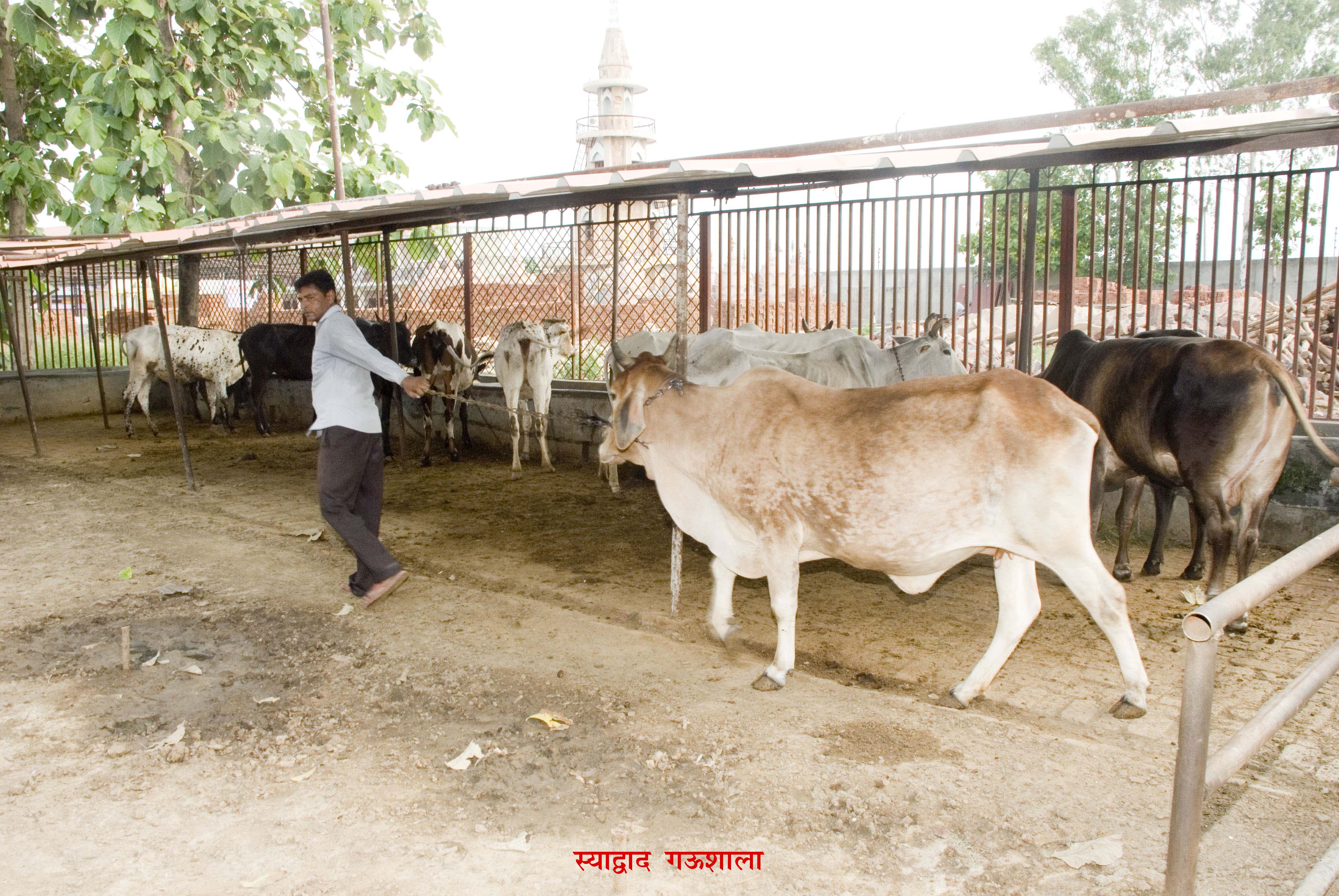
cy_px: 448
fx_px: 1117
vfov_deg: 43.7
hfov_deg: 61.9
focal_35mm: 30
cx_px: 670
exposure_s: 1/50
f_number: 10
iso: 320
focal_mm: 20
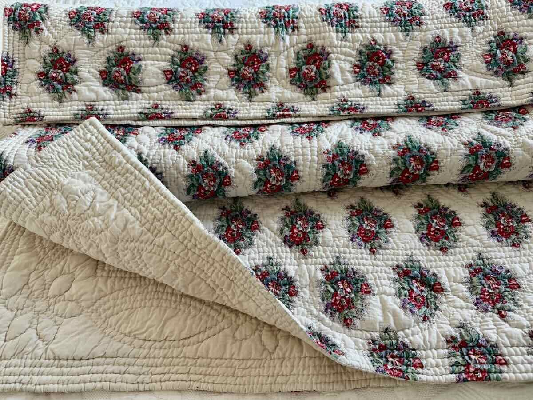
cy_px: 200
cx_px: 266
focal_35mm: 24
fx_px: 370
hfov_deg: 71.6
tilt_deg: -59.6
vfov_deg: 56.8
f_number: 1.78
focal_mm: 6.76
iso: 200
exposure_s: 1/61
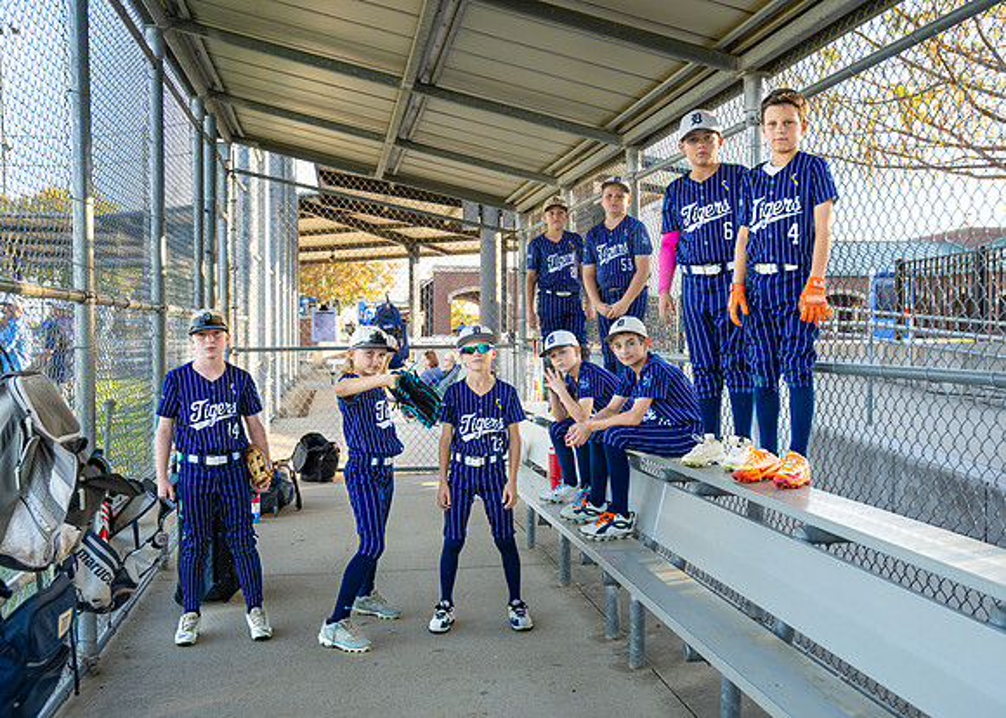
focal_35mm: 41
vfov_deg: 34.2
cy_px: 386
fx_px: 1167
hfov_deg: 46.6
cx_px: 515
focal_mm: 35.7
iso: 400
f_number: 4.5
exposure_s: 1/320
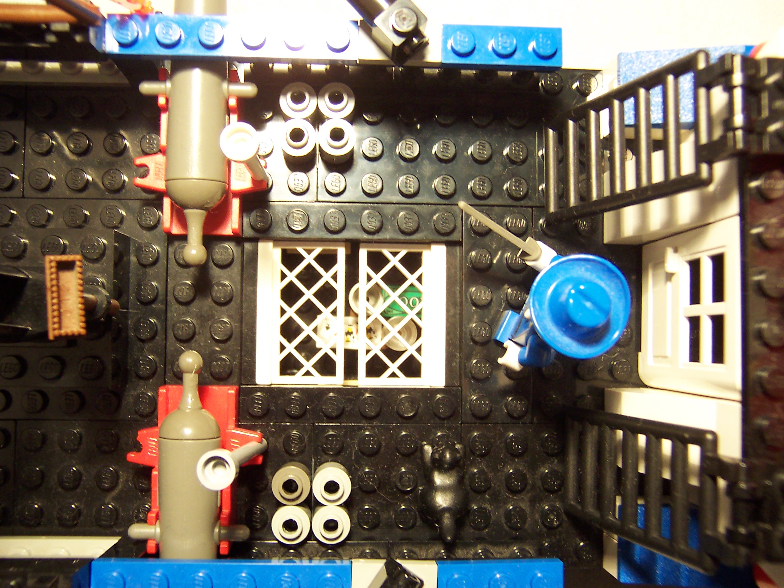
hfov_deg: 51.4
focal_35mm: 36
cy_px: 294
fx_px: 815
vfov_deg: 39.7
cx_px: 392
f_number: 2.8
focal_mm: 5.6
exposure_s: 1/30
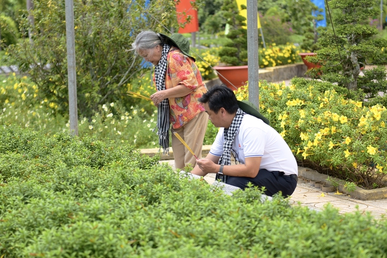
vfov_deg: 19.5
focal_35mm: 70
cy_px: 129
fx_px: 753
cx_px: 194
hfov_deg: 28.8
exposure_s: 1/4000
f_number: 2.8
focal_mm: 70
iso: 220
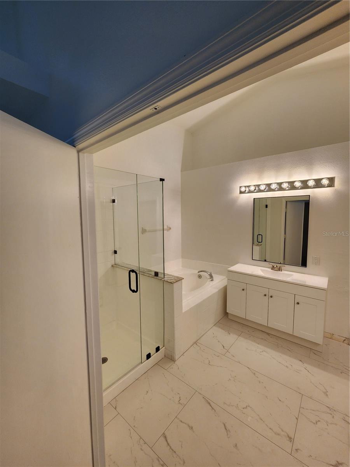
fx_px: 175
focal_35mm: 13
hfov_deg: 89.9
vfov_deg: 106.2
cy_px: 234
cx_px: 175
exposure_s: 1/60
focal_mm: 2.2
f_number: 2.2
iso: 125
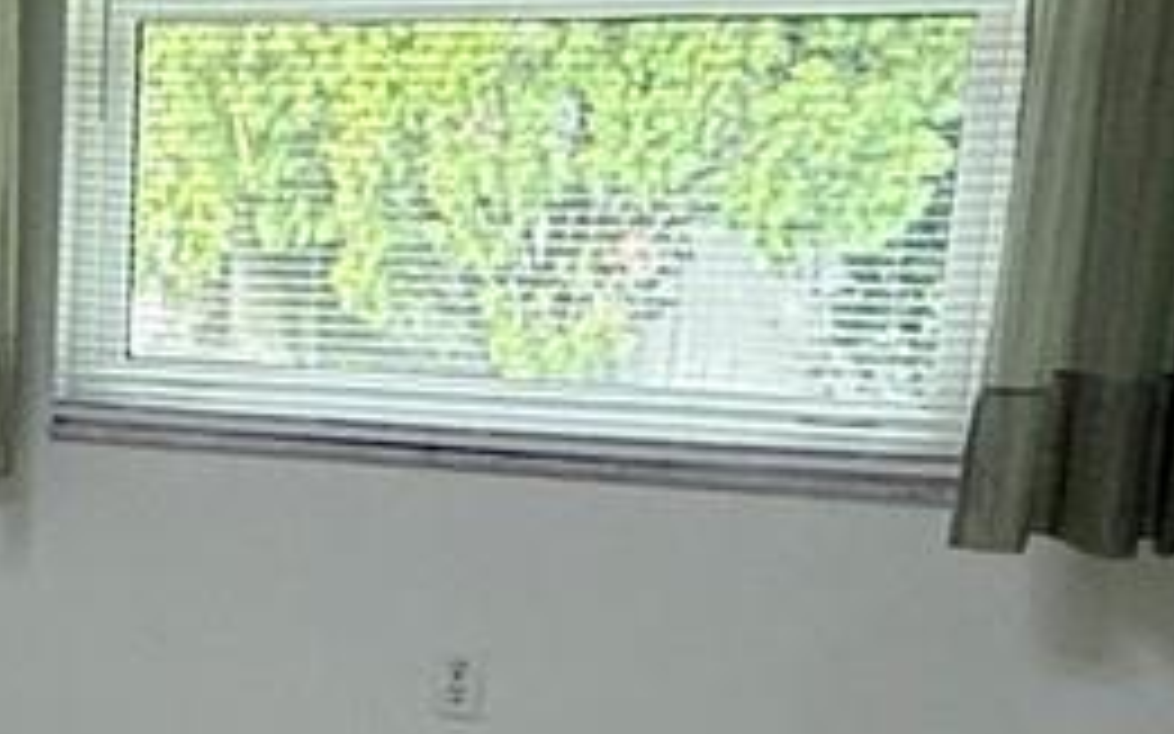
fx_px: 2911
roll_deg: +1.9
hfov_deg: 19.6
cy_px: 770
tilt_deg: -15.9
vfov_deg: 14.1
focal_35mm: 91
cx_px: -625
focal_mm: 2.22
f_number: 2.2
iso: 320
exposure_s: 1/60
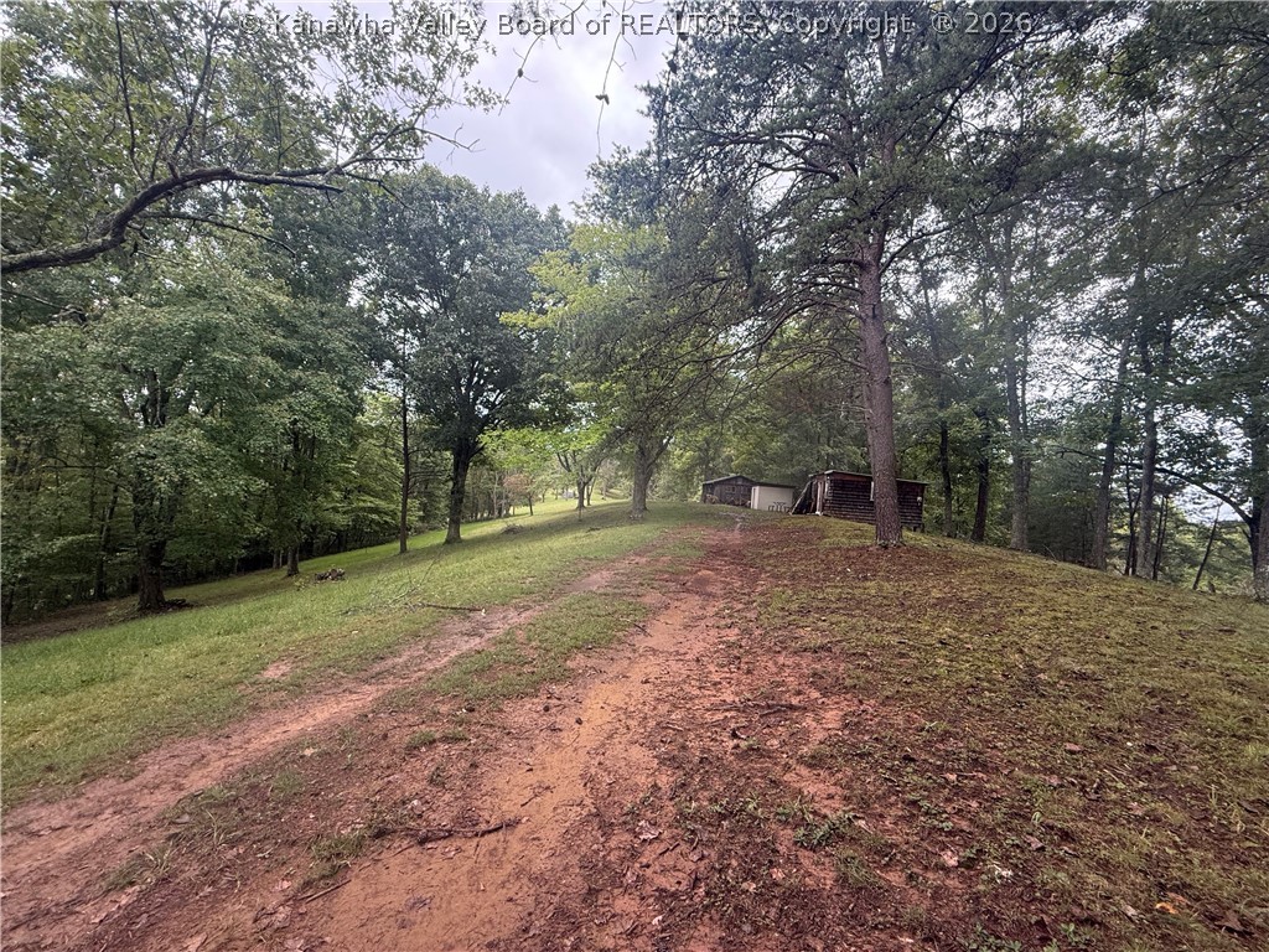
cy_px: 476
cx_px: 634
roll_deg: -4.0
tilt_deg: +1.4
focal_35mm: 14
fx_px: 513
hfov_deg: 102.1
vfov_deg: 85.7
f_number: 2.2
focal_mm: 2.22
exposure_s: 1/99
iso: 125
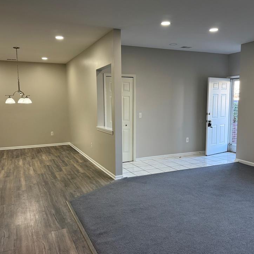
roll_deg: +0.4
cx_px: 129
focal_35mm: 30
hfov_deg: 54.0
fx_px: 249
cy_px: 133
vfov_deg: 54.0
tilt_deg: -6.4
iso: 200
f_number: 1.78
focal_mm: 6.76
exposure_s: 1/175
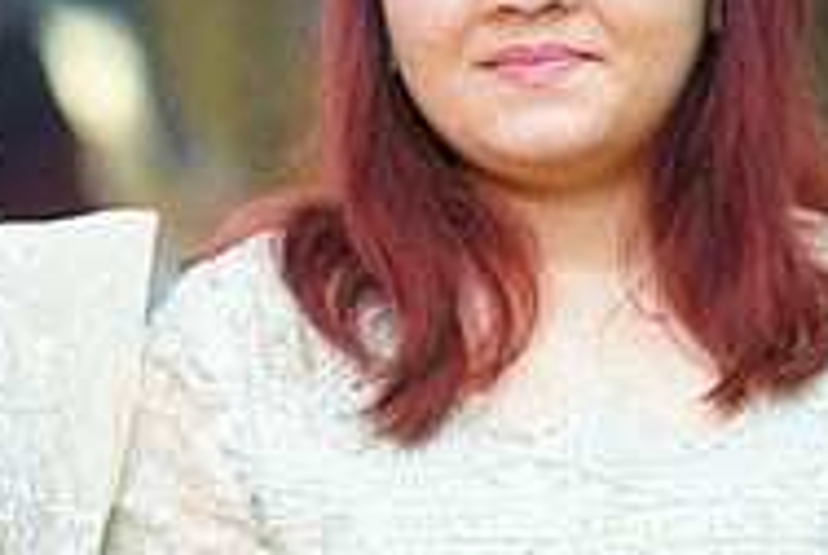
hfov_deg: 7.8
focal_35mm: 262
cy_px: 385
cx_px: 119
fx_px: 6035
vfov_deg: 5.3
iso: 400
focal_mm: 85
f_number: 2
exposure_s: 1/160
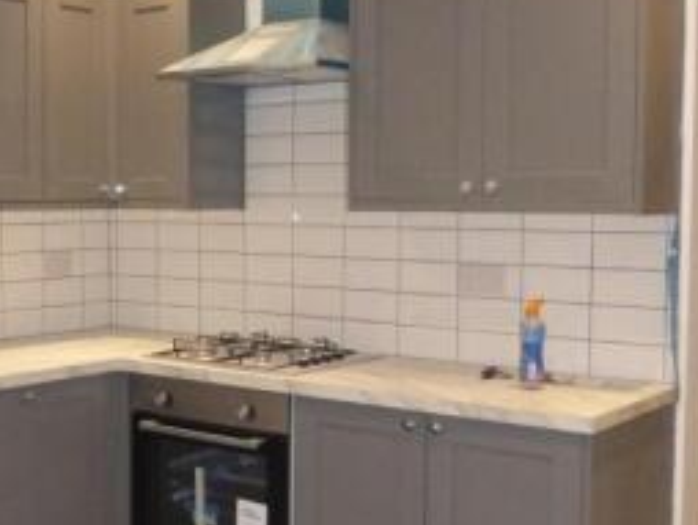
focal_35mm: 55
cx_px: 117
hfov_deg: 33.6
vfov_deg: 26.6
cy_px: 254
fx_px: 1110
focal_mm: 4.3
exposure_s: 1/60
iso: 800
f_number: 3.3
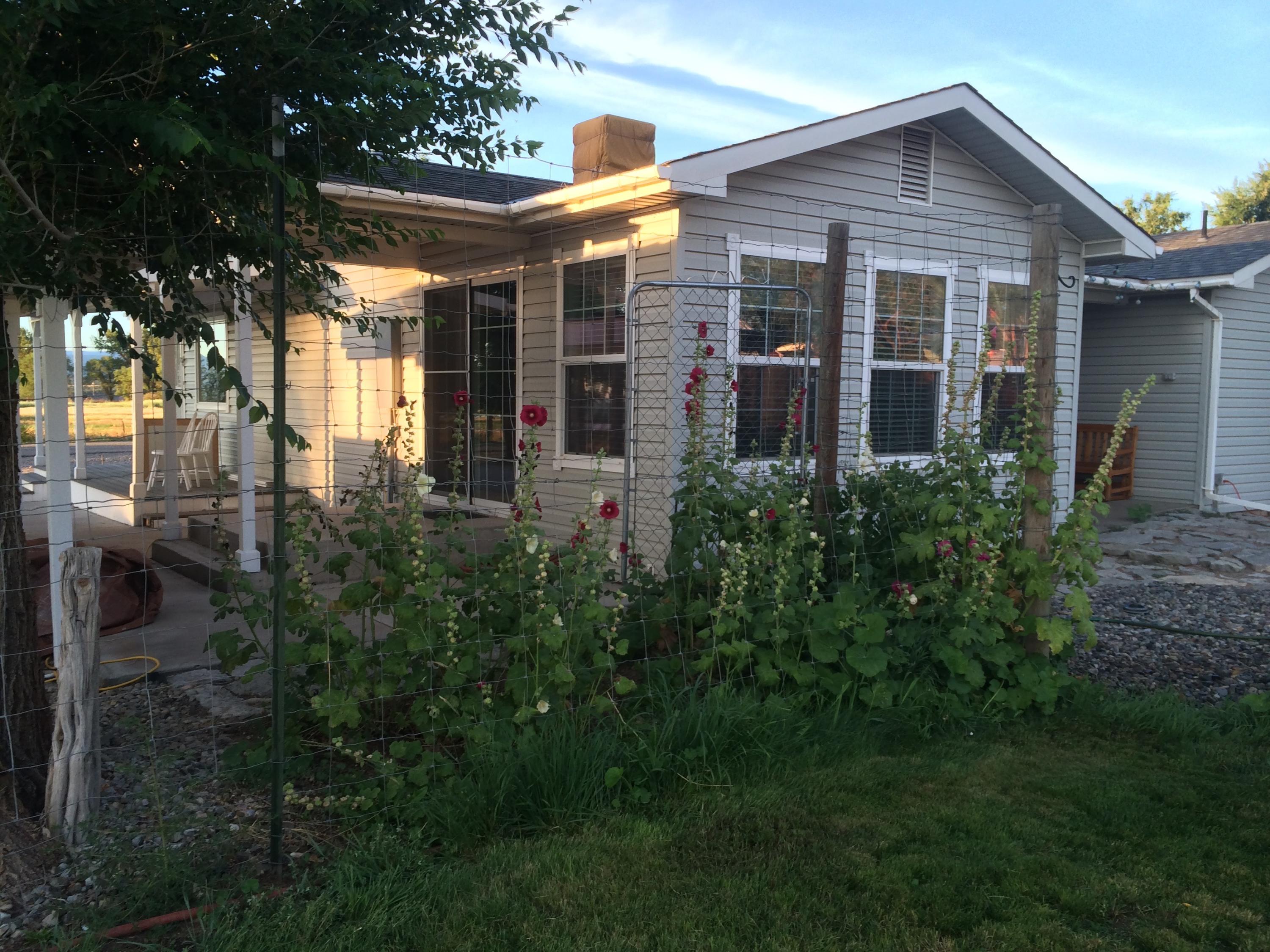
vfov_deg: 46.8
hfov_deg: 60.0
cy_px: 476
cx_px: 635
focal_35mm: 30
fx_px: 1101
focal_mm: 4.12
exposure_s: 1/120
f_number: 2.2
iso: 50
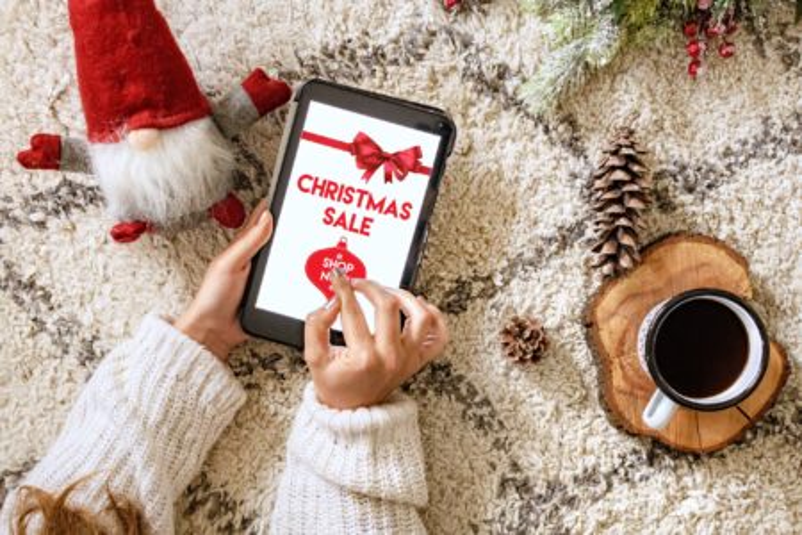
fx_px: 1158
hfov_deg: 38.2
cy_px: 268
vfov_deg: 26.0
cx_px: 401
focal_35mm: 52
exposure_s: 1/80
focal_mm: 35
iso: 640
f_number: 4
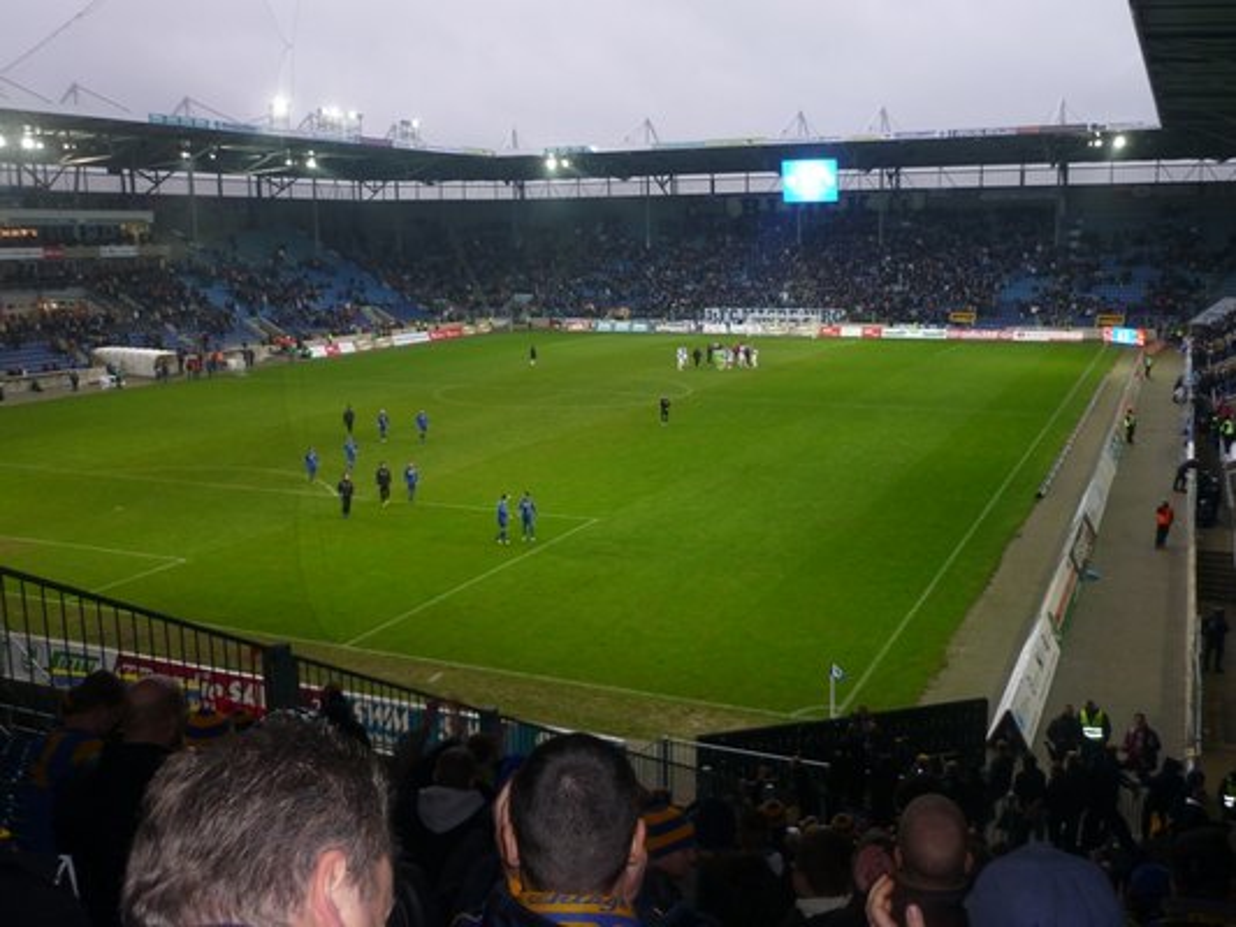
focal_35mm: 33
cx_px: 618
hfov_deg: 55.3
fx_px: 1179
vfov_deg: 43.0
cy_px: 464
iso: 80
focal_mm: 5.5
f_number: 2.8
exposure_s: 1/30
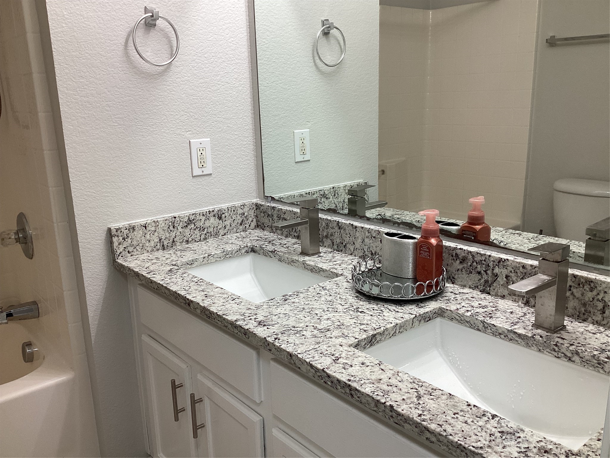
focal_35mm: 31
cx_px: 305
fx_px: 546
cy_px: 229
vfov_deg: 45.4
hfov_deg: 58.4
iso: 64
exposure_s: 1/60
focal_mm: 3.3
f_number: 2.4
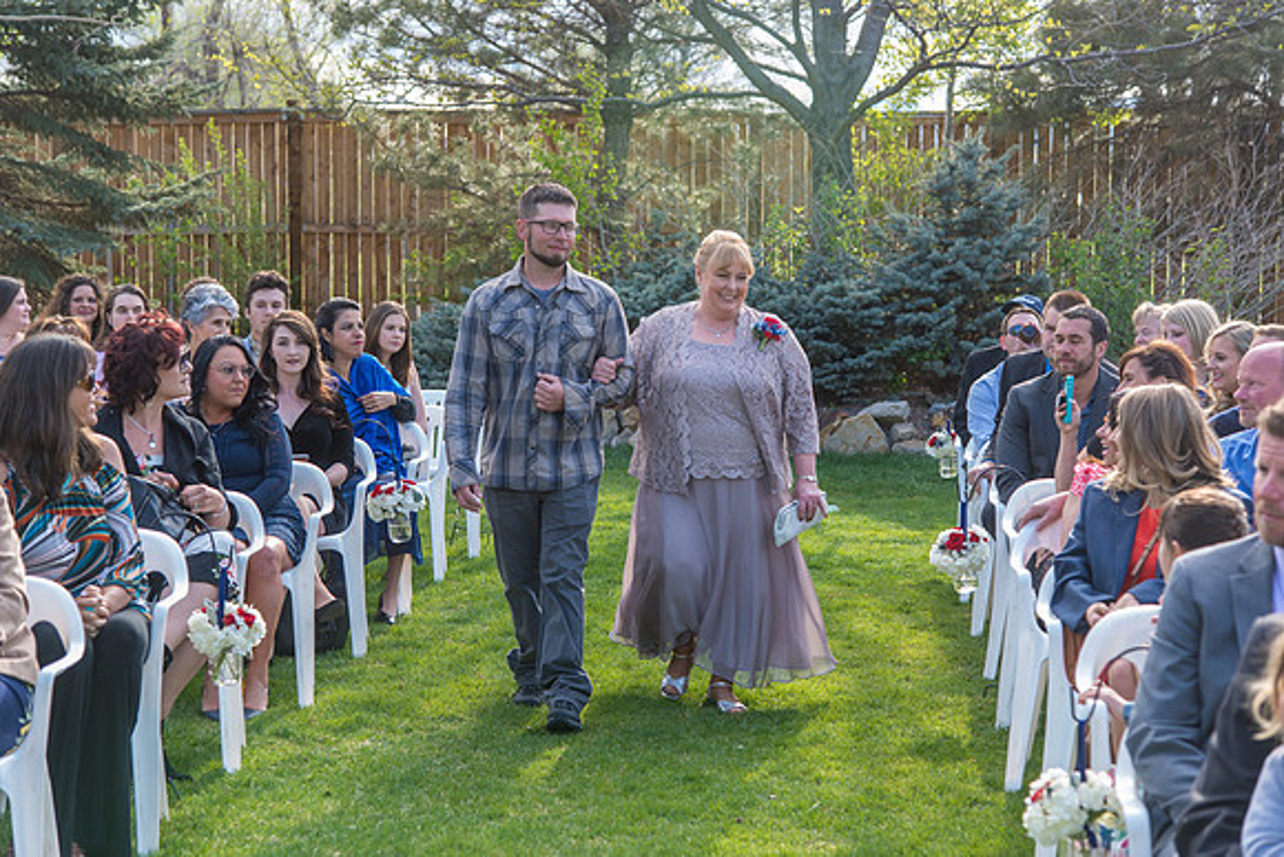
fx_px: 2676
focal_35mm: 75
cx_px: 642
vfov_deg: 18.2
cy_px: 428
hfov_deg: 27.0
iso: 320
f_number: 5
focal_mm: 75
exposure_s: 1/160
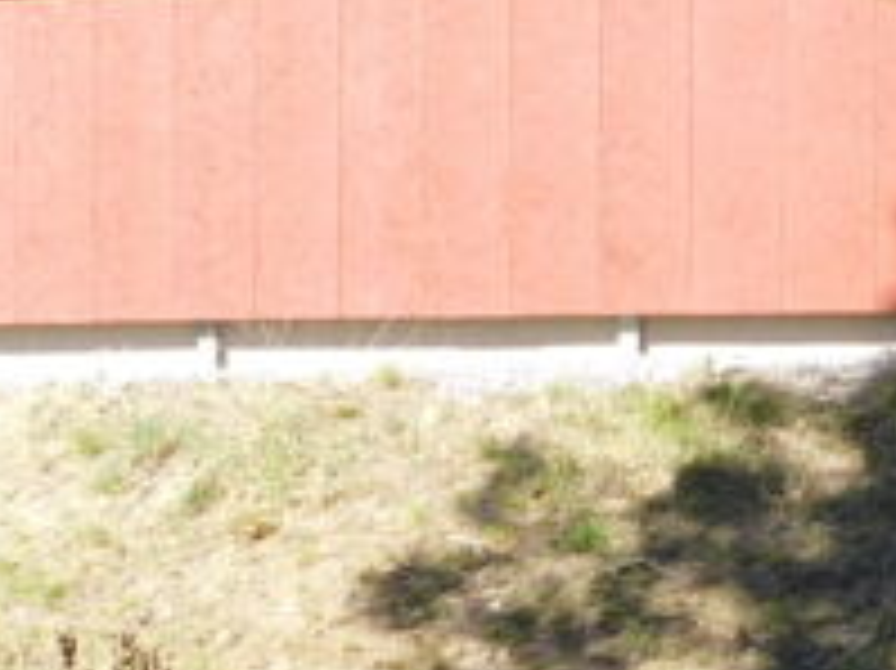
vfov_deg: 13.3
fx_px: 2871
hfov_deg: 17.7
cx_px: 338
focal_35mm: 111
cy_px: 526
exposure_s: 1/400
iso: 125
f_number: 3
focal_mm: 4
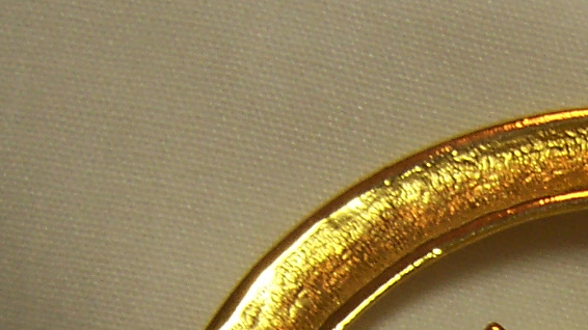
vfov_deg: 9.7
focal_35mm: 118
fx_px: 1839
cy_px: 601
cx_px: 577
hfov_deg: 17.8
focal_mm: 5.6
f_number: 2.8
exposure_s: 1/90
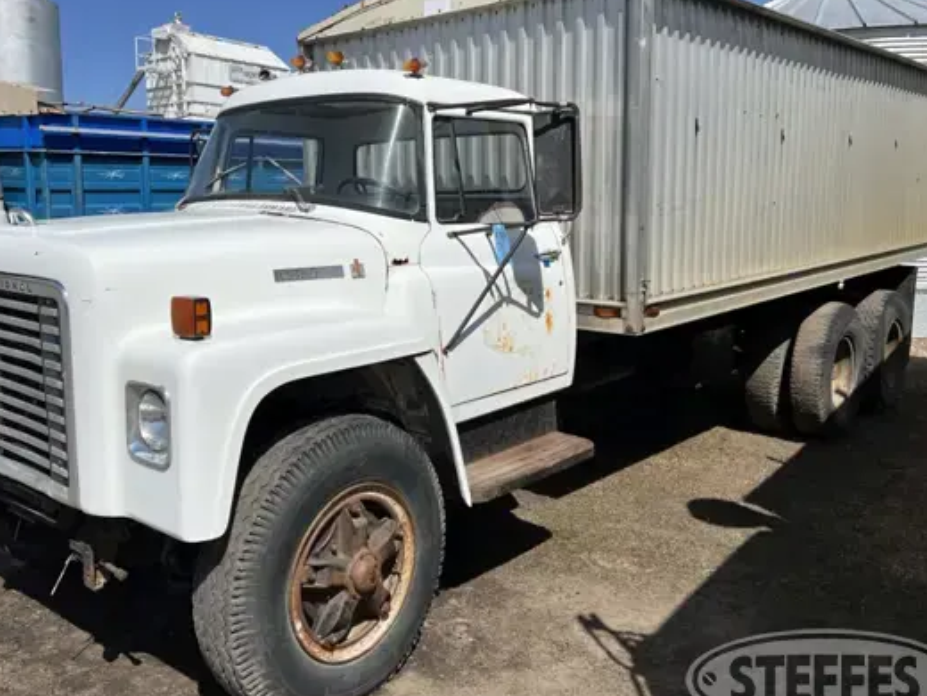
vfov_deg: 44.1
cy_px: 323
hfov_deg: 56.8
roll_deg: +1.9
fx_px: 857
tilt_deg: -5.4
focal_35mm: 32
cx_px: 431
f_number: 1.5
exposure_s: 1/8696
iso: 50
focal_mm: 5.7
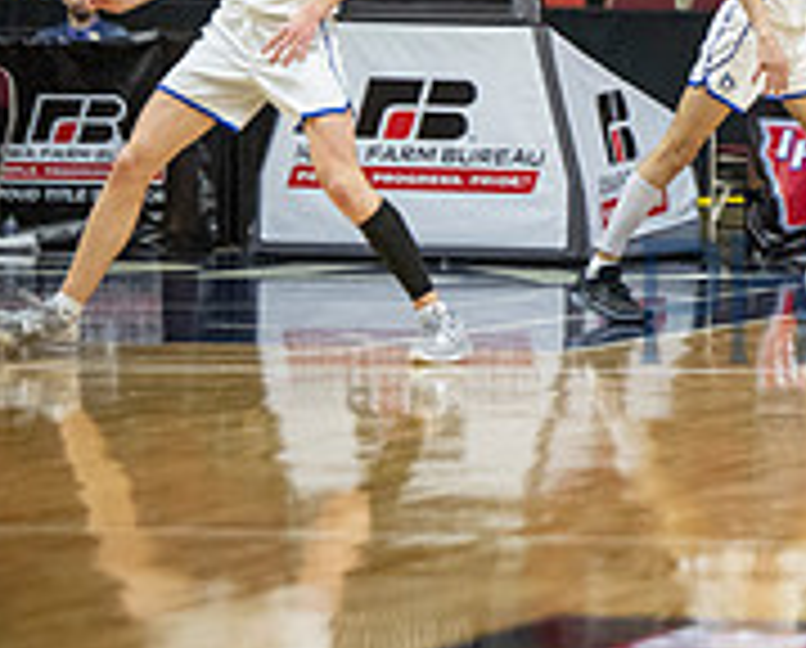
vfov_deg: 4.3
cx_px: 1297
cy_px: -65
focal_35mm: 364
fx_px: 8702
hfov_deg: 5.2
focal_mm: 120
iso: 2500
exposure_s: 1/1250
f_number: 2.8
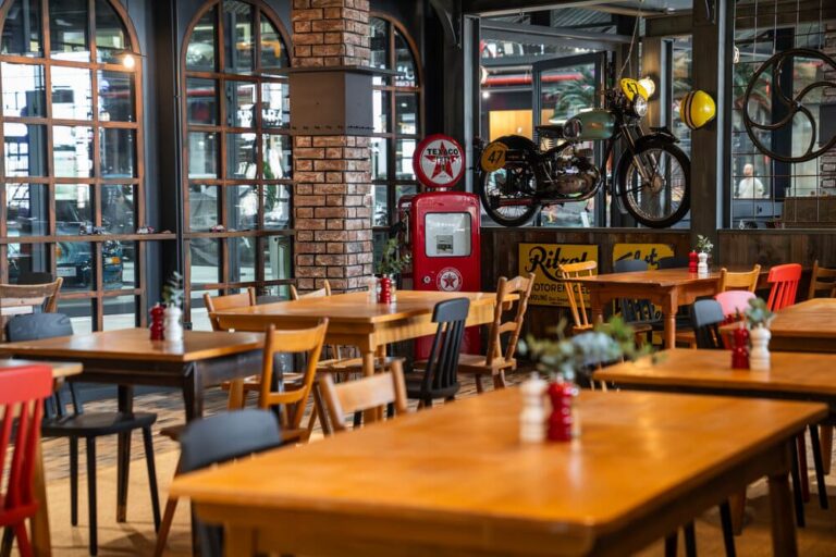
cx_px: 418
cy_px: 278
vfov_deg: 19.5
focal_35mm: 70
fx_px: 1625
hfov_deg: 28.8
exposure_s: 1/500
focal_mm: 70
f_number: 3.2
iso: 10000
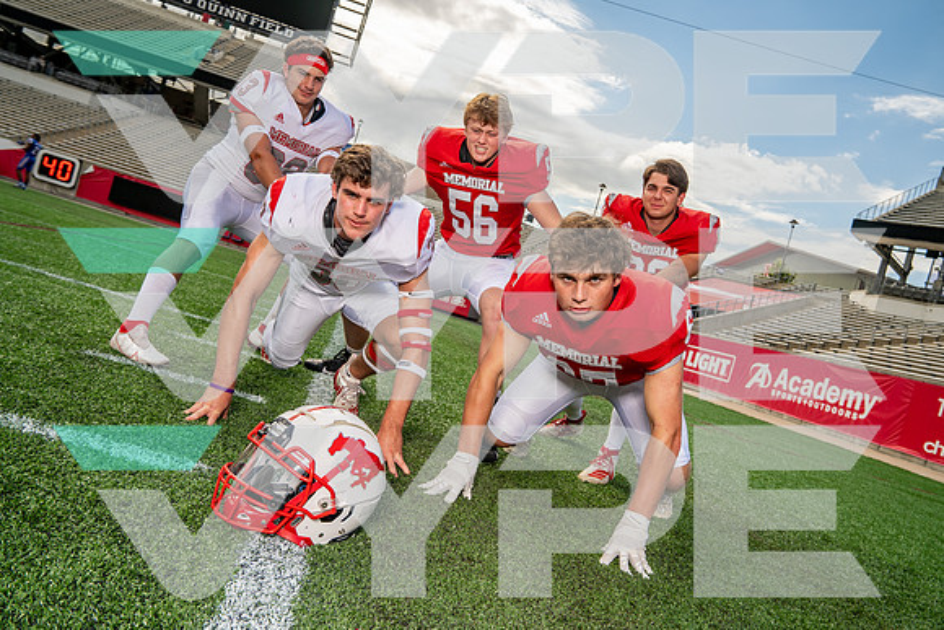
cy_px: 315
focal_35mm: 26
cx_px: 472
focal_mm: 26
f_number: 5.6
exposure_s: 1/500
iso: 100
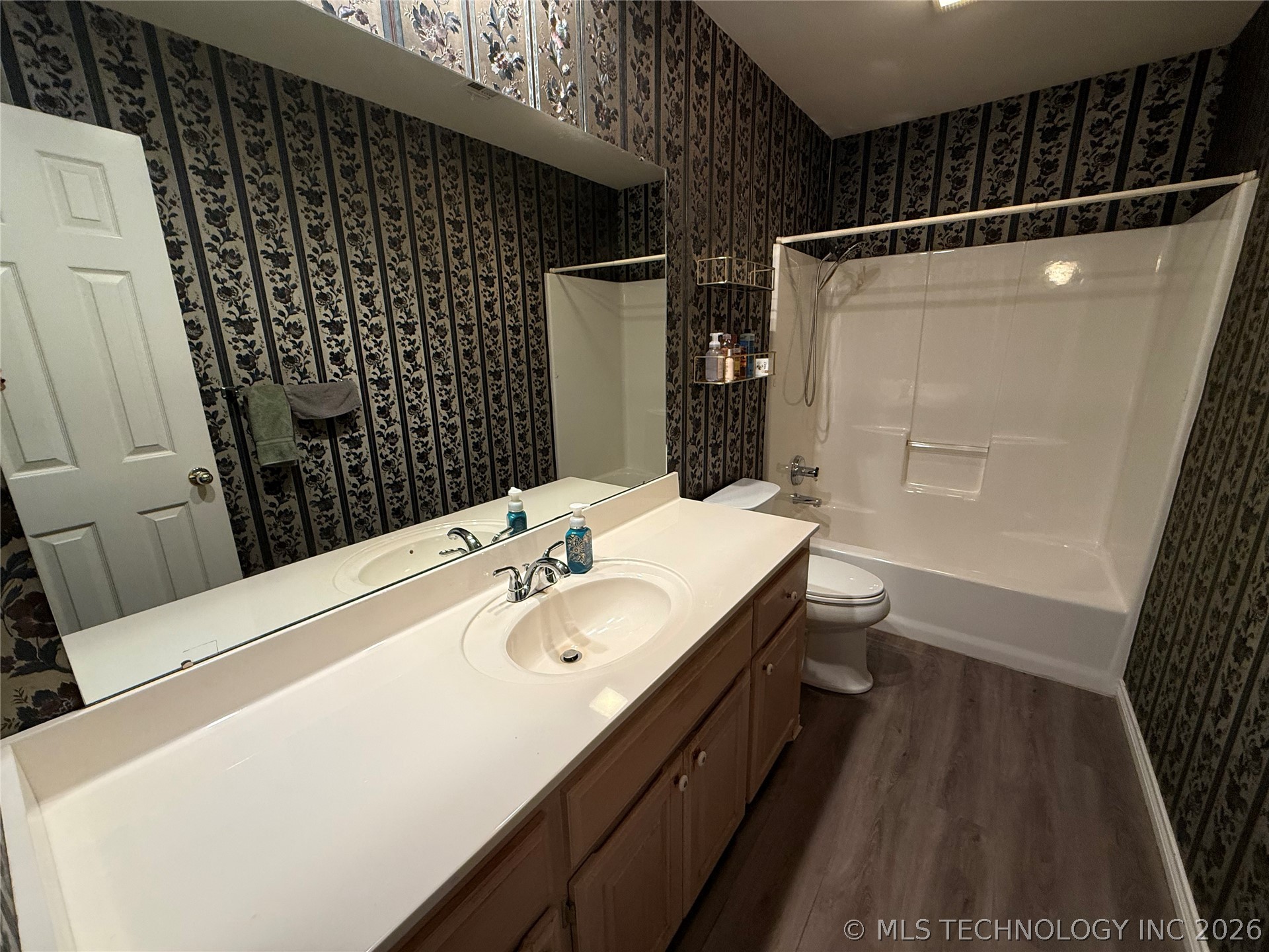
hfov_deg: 102.1
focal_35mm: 14
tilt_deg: -14.4
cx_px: 634
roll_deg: +1.0
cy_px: 476
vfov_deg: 85.7
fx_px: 513
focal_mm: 2.22
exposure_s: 1/60
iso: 200
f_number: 2.2
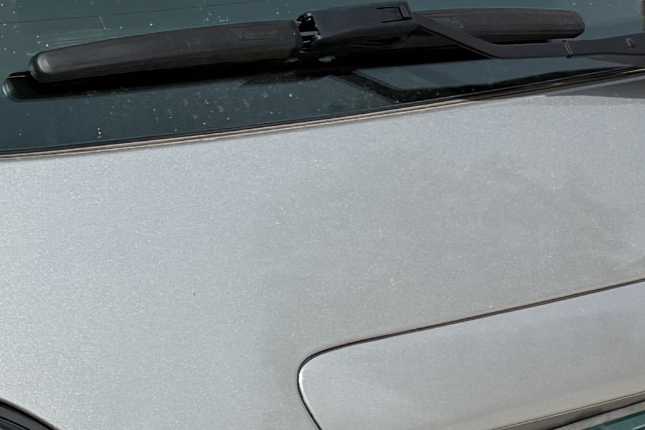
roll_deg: +1.5
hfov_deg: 12.2
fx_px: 2490
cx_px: -841
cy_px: 299
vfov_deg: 9.9
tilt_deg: -15.3
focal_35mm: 139
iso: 80
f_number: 1.78
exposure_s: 1/5714
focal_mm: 6.76
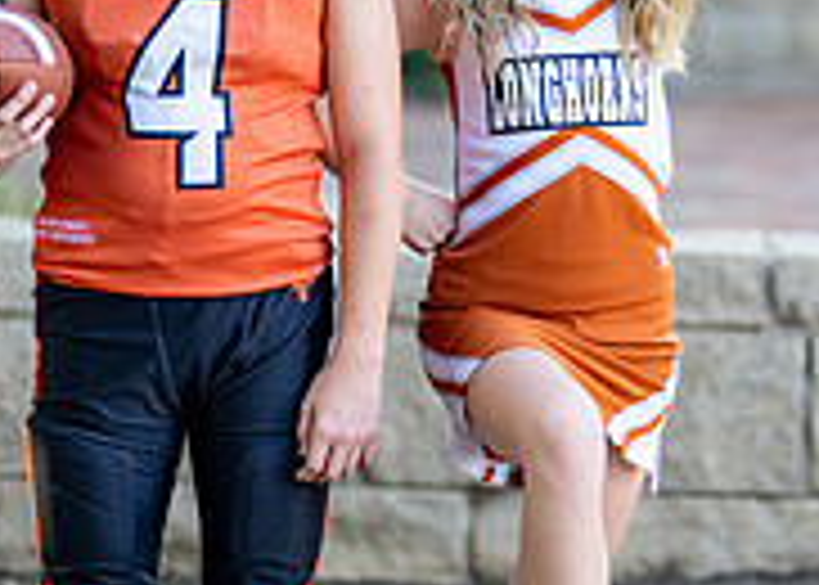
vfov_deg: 7.7
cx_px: 498
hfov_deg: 10.8
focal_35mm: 186
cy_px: 229
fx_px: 4326
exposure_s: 1/1250
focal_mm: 50
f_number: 1.2
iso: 200
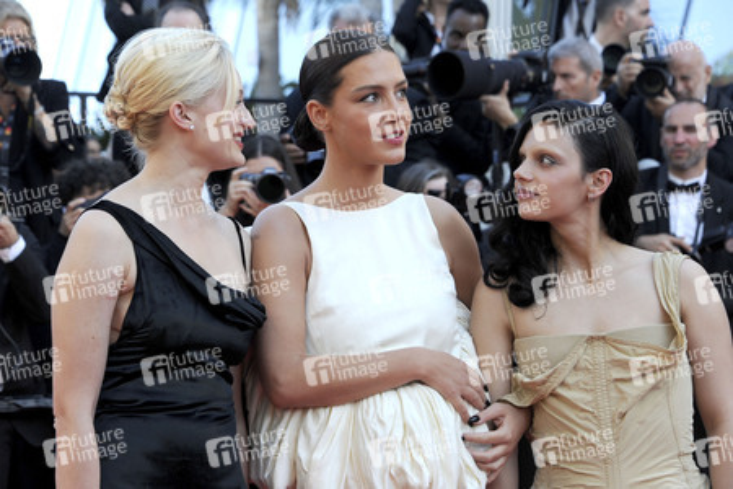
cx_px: 366
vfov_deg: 11.2
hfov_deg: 16.8
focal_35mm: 122
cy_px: 244
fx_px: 2484
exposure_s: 1/250
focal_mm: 122
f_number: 7.1
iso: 640
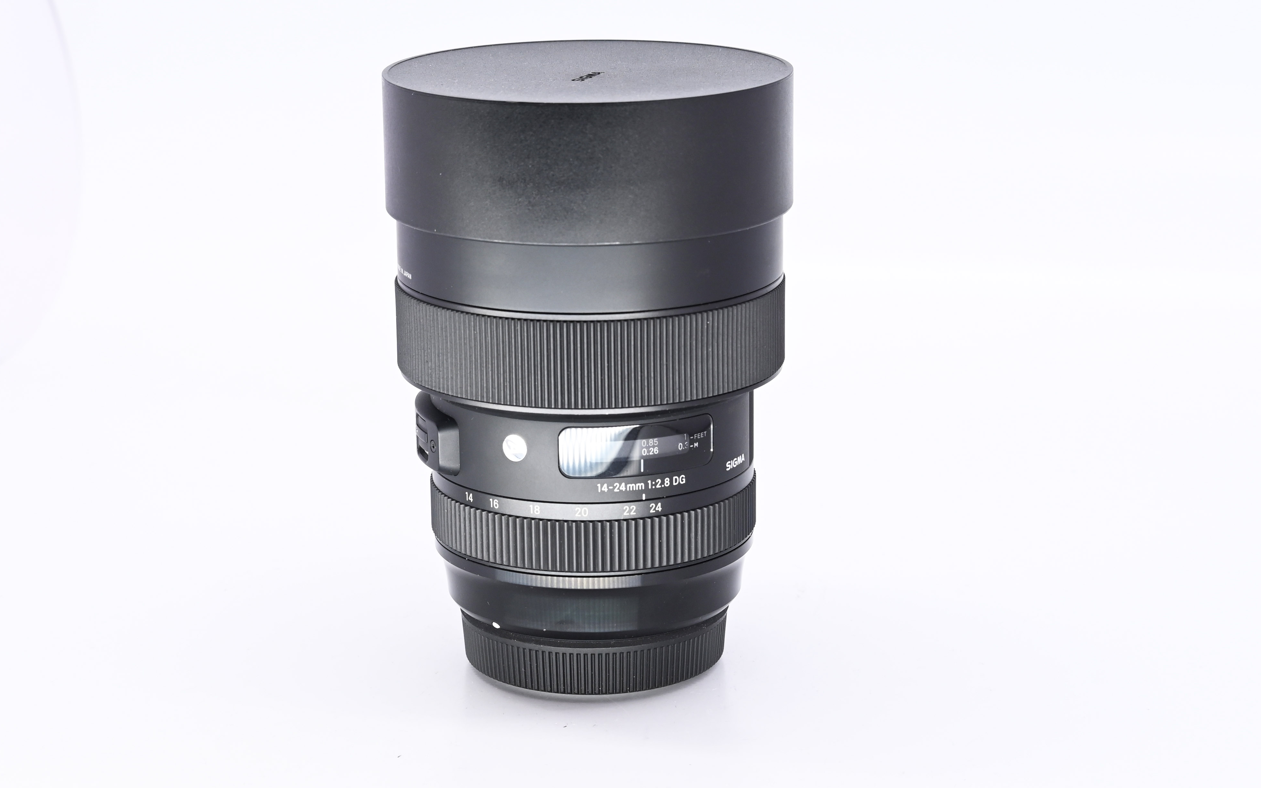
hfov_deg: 24.9
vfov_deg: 15.7
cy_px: 397
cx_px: 632
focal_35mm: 83
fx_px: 2852
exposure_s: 1/125
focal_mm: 54
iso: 500
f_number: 9
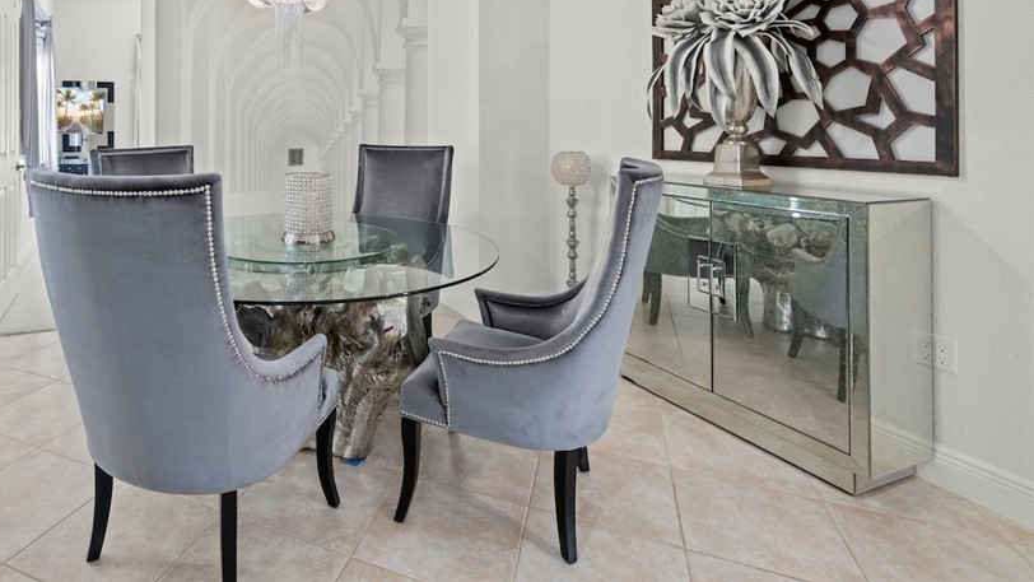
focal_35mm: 21
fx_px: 576
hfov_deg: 81.0
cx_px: 344
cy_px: 122
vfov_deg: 50.6
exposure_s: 1.6
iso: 400
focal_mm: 15
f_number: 11
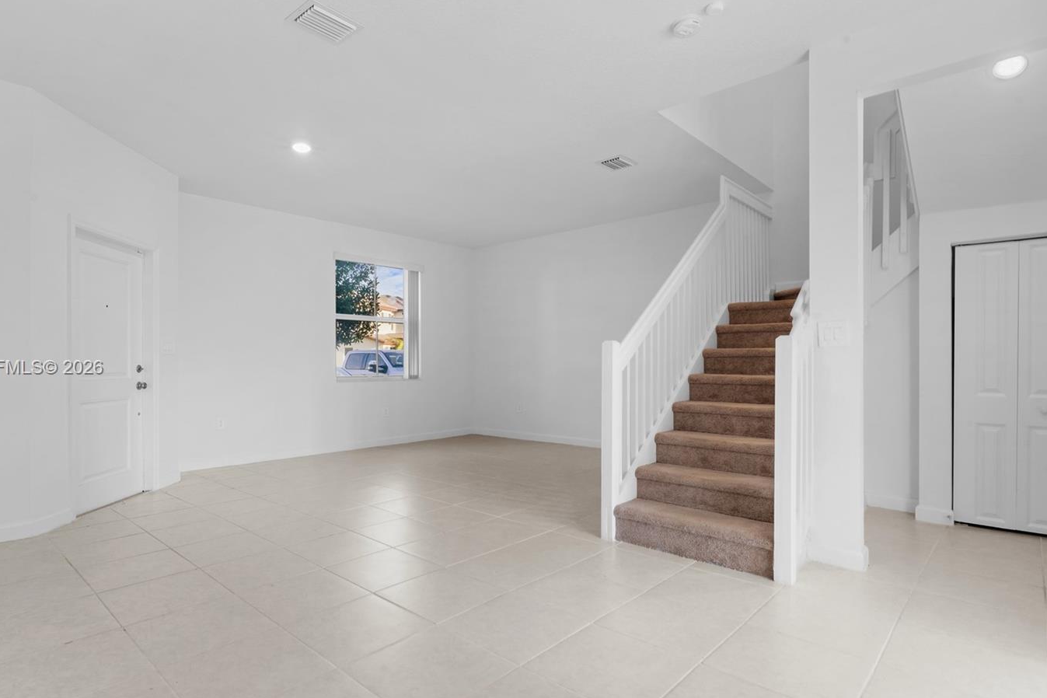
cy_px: 368
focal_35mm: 19
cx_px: 483
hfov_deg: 86.7
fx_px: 553
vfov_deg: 64.5
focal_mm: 16
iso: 250
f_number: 14
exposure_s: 1/1.25
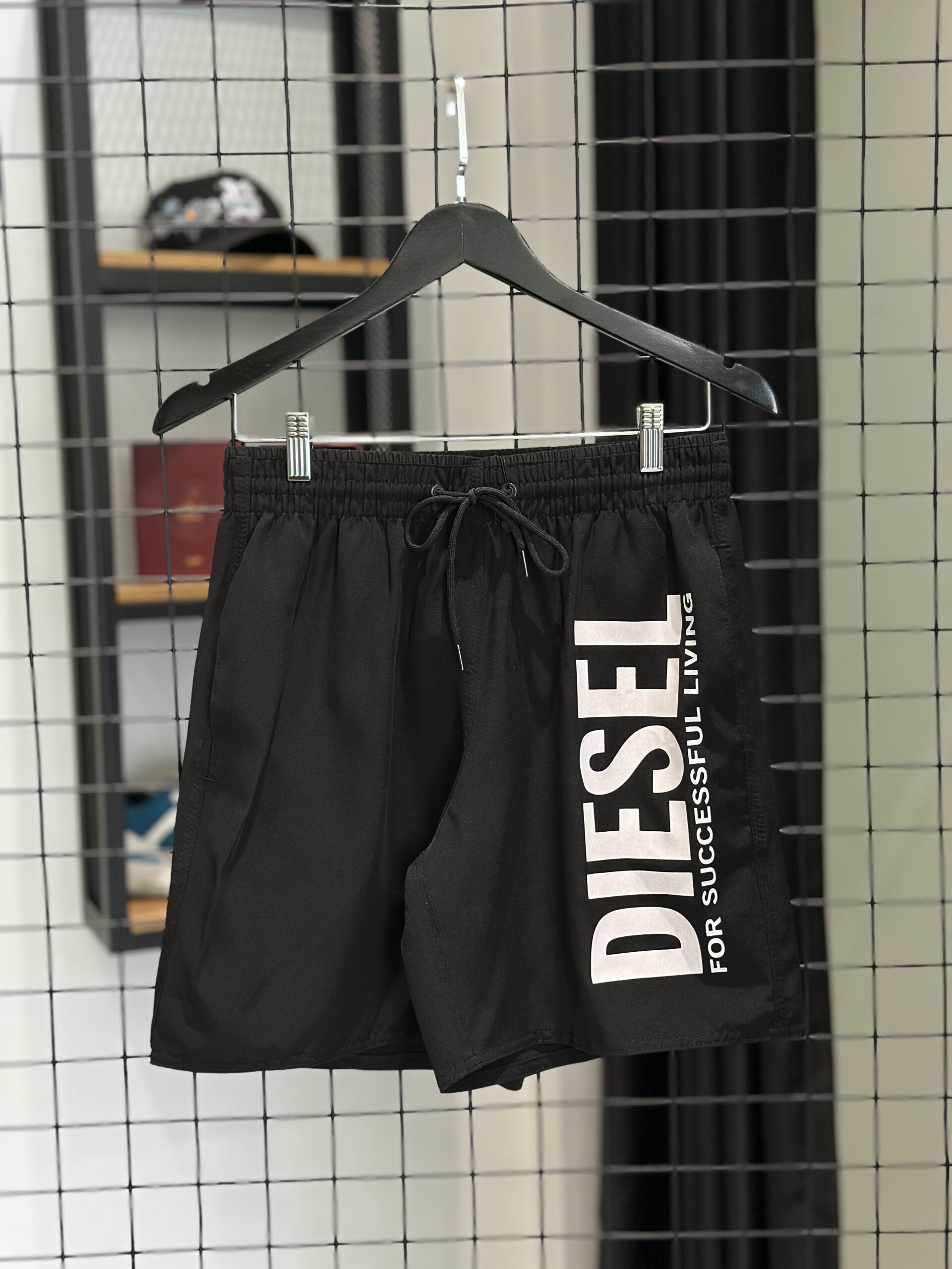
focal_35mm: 48
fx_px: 1760
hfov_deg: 30.3
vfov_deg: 39.7
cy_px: 634
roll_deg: +0.5
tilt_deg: -3.6
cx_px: 476
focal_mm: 6.86
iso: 160
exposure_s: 1/60
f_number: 1.78
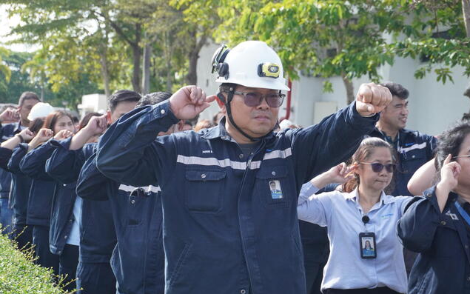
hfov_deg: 27.8
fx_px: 948
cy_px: 140
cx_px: 236
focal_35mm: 74
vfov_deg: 17.6
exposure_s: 1/1600
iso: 1000
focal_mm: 48
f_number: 5.6
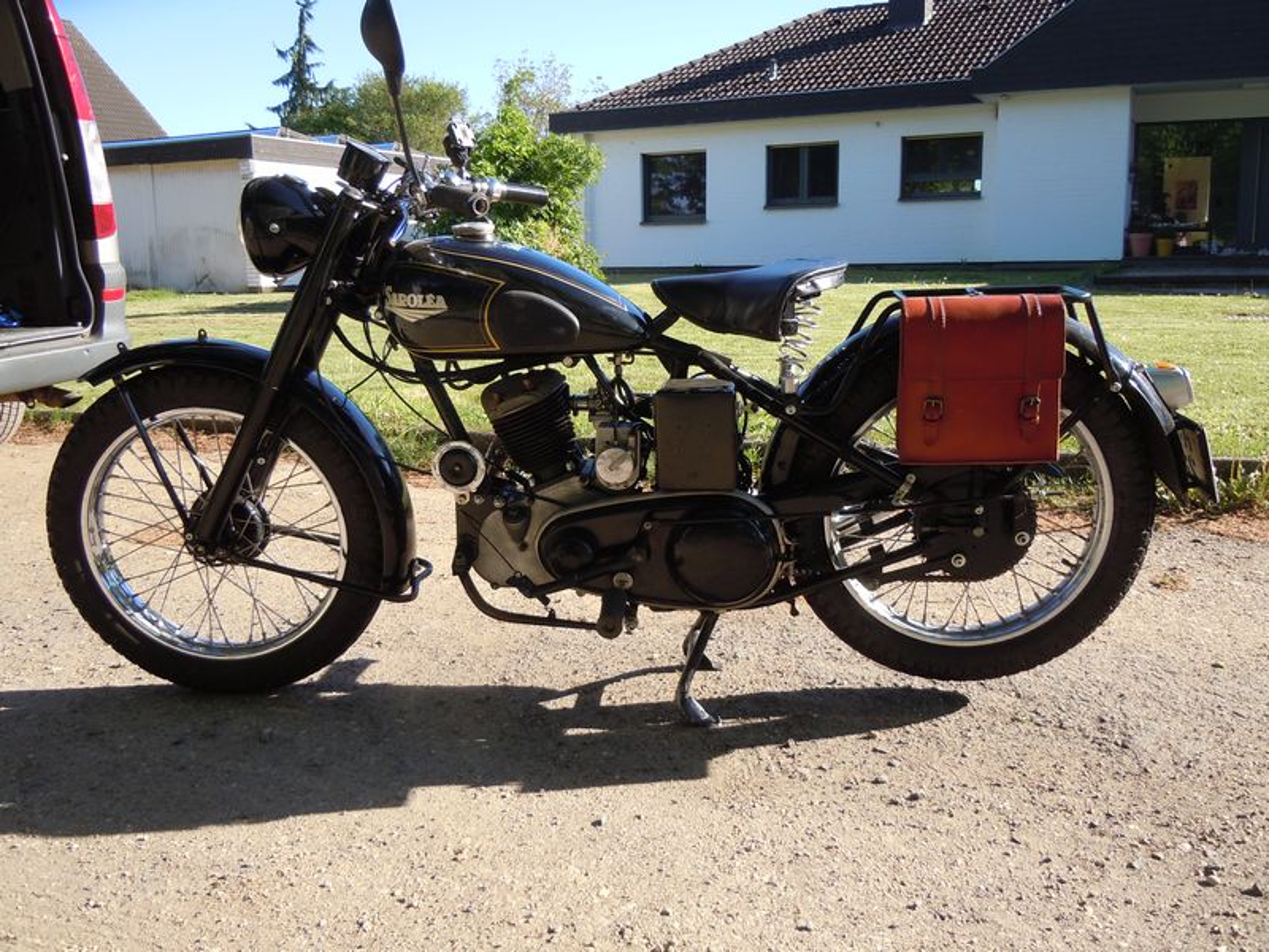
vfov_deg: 46.8
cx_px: 634
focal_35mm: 30
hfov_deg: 60.0
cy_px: 476
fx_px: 1100
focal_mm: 5.4
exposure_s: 1/320
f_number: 3.5
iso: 100
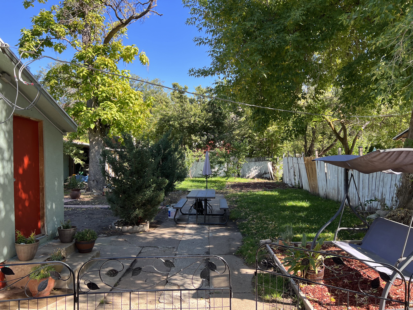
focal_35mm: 26
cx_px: 206
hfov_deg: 67.3
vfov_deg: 53.1
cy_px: 155
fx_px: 310
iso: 50
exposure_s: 1/422
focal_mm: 5.7
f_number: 1.5
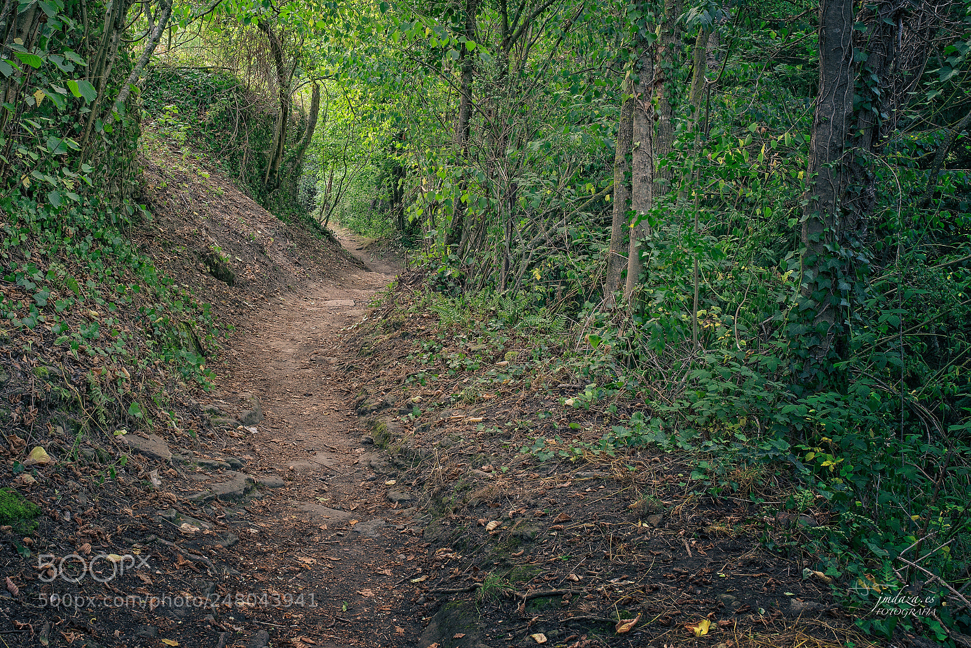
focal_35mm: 35
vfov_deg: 37.9
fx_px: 944
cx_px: 486
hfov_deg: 54.4
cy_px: 324
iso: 125
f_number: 16
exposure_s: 1.6
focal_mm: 35
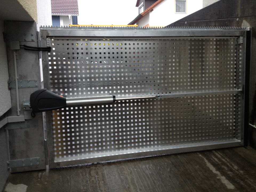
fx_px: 259
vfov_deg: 40.7
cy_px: 96
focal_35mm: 35
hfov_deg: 52.6
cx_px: 128
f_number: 2.4
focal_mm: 4.28
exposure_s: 1/20
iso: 80
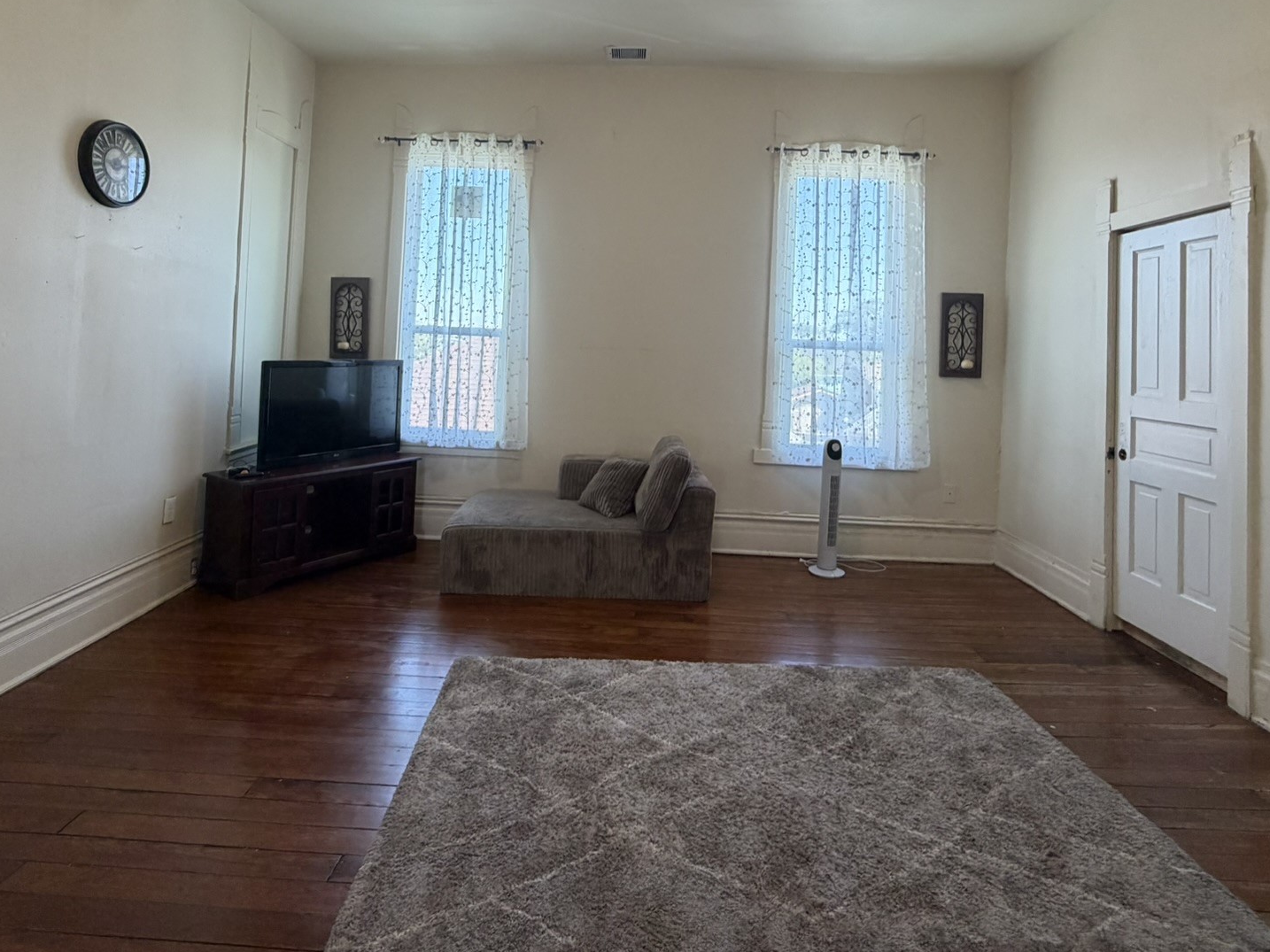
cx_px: 620
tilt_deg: +3.9
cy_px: 316
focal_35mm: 20
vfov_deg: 64.2
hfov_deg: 81.7
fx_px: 734
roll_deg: -0.9
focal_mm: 2.22
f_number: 2.2
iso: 160
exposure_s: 1/60
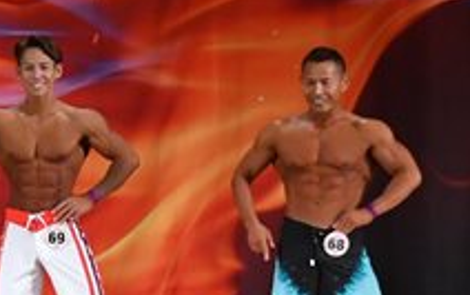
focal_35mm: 379
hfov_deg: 5.5
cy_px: 135
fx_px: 4860
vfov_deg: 3.5
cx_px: -294
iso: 3200
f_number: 5.6
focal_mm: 68
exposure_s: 1/400
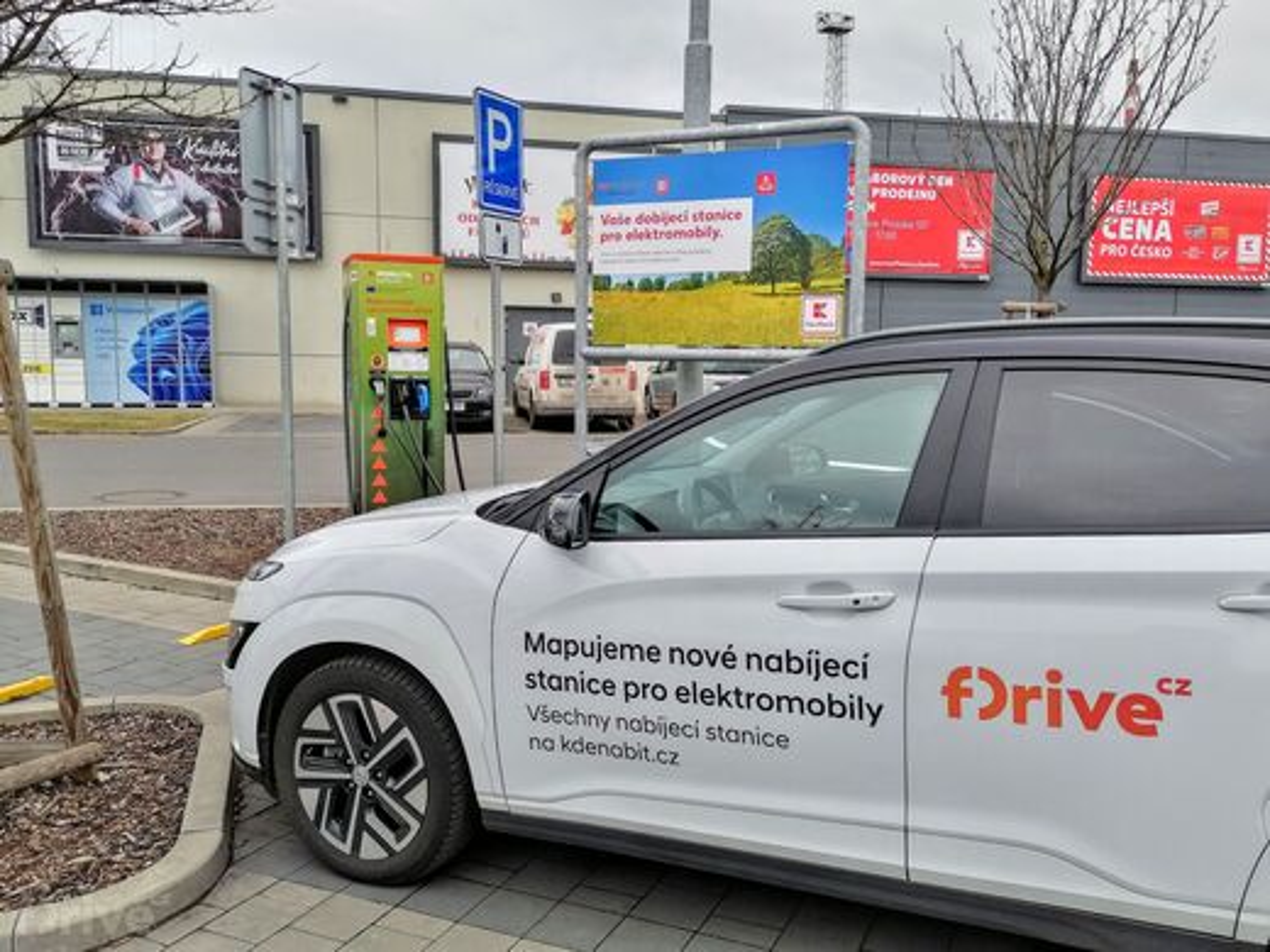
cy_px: 476
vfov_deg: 46.8
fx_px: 1101
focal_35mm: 30
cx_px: 635
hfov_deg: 60.0
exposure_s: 1/282
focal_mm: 5.3
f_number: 1.8
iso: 50
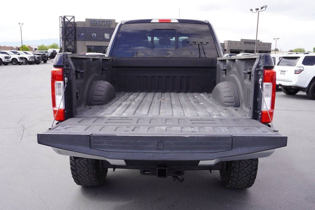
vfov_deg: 41.8
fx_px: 276
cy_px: 105
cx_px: 158
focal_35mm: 32
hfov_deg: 59.5
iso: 100
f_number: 7.1
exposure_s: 1/100
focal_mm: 21
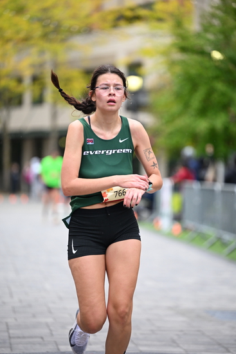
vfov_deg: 12.8
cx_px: 118
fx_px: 1572
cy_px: 177
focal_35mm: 160
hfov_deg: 8.6
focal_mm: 160
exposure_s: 1/2000
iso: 1250
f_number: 2.8
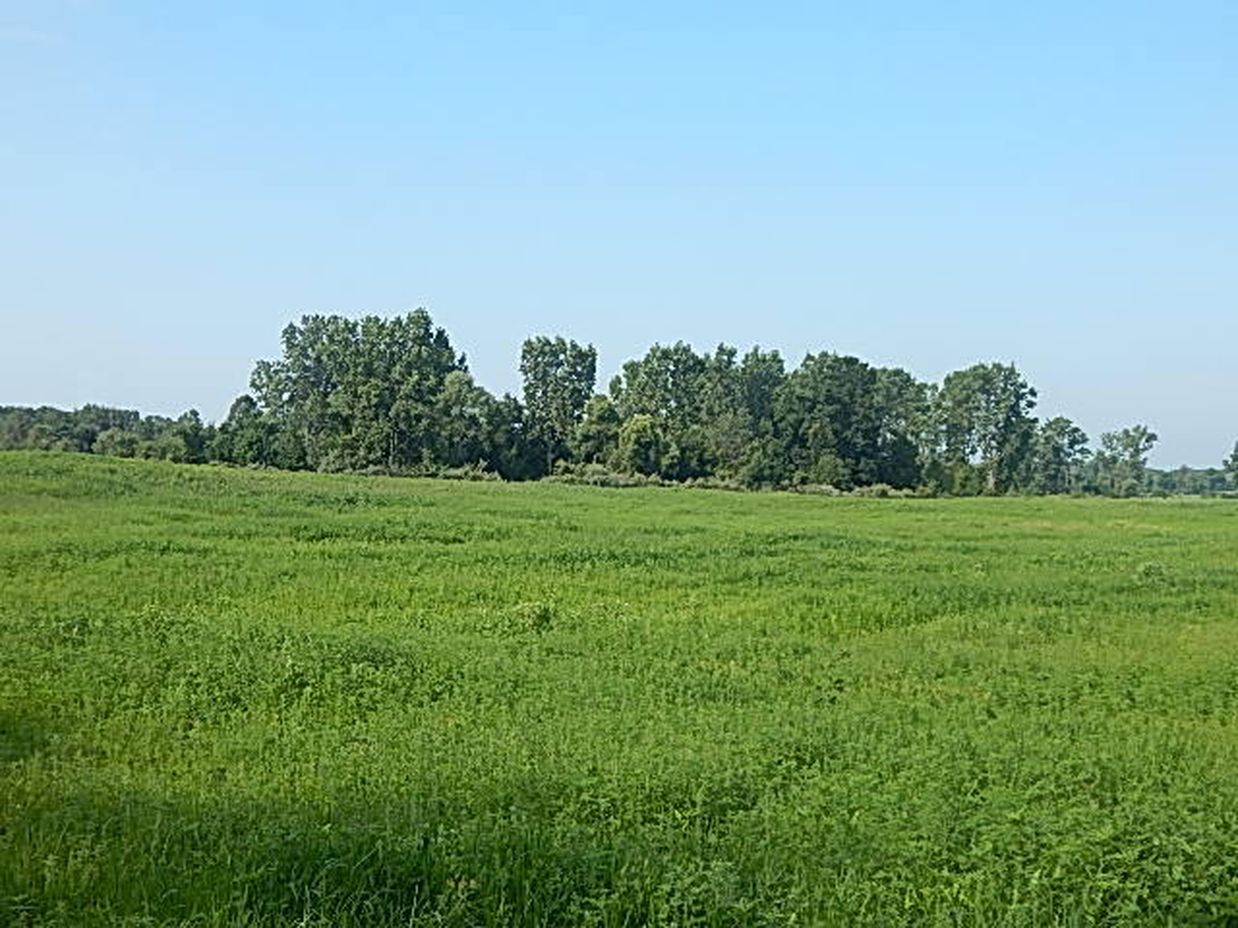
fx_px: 1538
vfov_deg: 33.6
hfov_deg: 43.9
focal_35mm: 43
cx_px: 619
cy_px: 464
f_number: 3.6
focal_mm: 7.7
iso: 125
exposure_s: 1/640
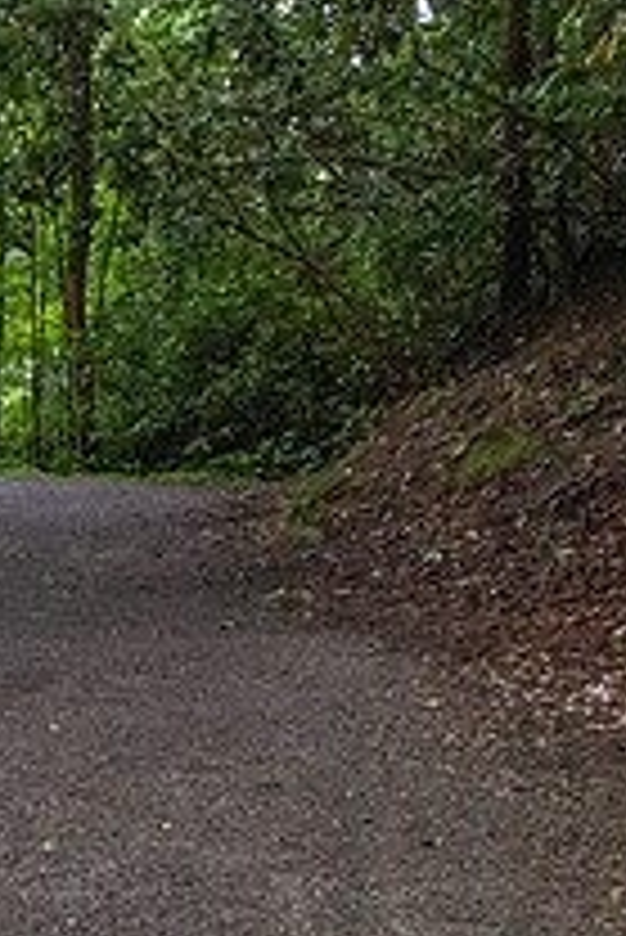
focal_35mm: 78
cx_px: -315
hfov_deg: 16.0
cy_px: 785
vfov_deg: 25.4
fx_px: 2031
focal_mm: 28
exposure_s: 1/160
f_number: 8
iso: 6400
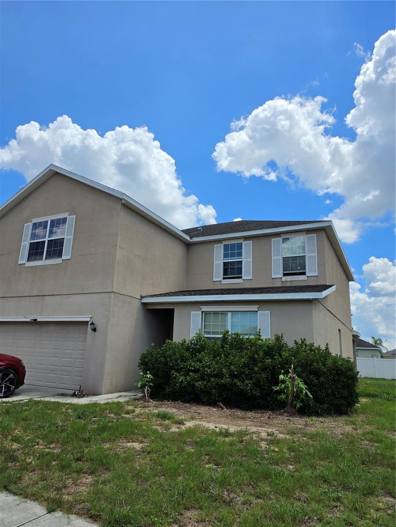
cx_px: 198
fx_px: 351
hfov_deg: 58.9
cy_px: 264
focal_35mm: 23
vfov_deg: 73.9
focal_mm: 6.5
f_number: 1.4
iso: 40
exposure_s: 1/7939
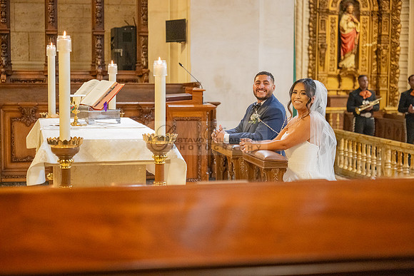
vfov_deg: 19.5
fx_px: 805
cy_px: 138
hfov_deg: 28.8
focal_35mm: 70
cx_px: 207
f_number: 2.8
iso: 2000
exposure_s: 1/200
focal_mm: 70
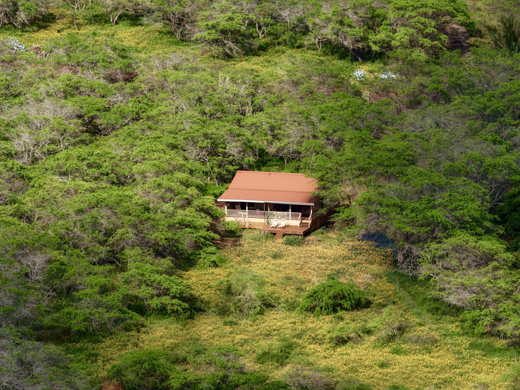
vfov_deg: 8.8
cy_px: 195
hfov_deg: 11.8
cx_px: 260
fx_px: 2524
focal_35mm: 168
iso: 100
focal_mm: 40
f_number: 2.8
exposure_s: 1/100
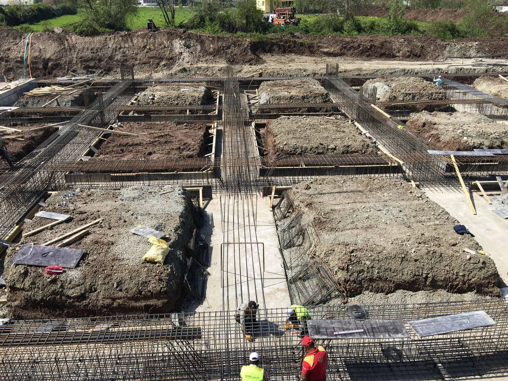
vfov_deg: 48.2
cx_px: 254
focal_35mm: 29
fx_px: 426
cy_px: 190
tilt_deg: -21.8
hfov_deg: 61.7
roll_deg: -1.3
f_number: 2.2
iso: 25
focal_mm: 4.15
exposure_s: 1/1399
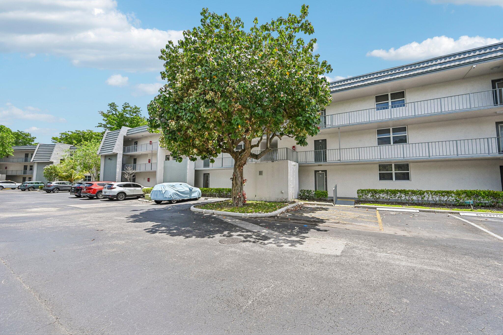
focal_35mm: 14
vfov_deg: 81.2
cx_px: 252
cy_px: 168
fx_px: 196
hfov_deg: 104.3
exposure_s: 1/1600
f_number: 8
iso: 1000
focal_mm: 14
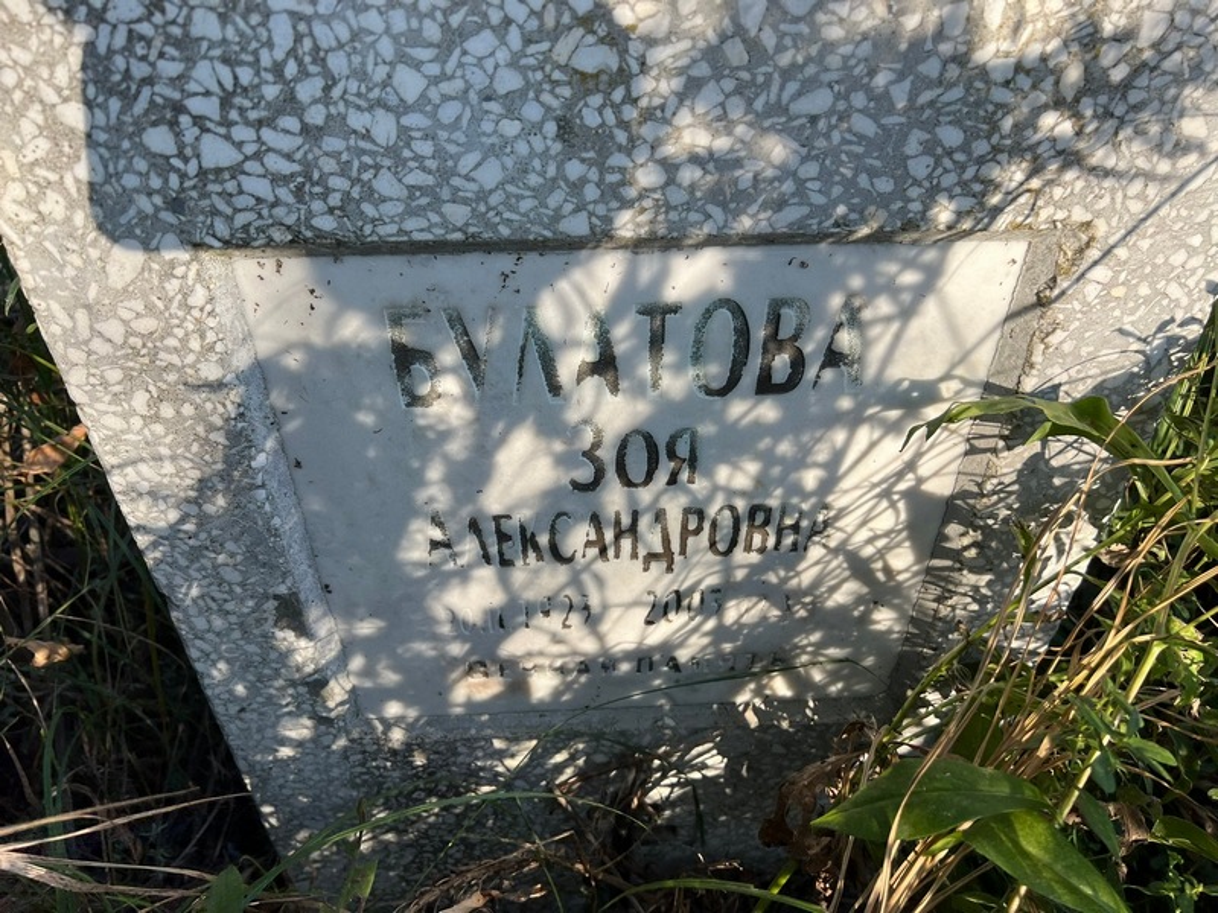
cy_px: 456
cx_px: 609
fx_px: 915
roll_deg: +1.5
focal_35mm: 26
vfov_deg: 53.1
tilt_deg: -39.1
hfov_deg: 67.3
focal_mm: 5.7
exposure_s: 1/1135
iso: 50
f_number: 1.5
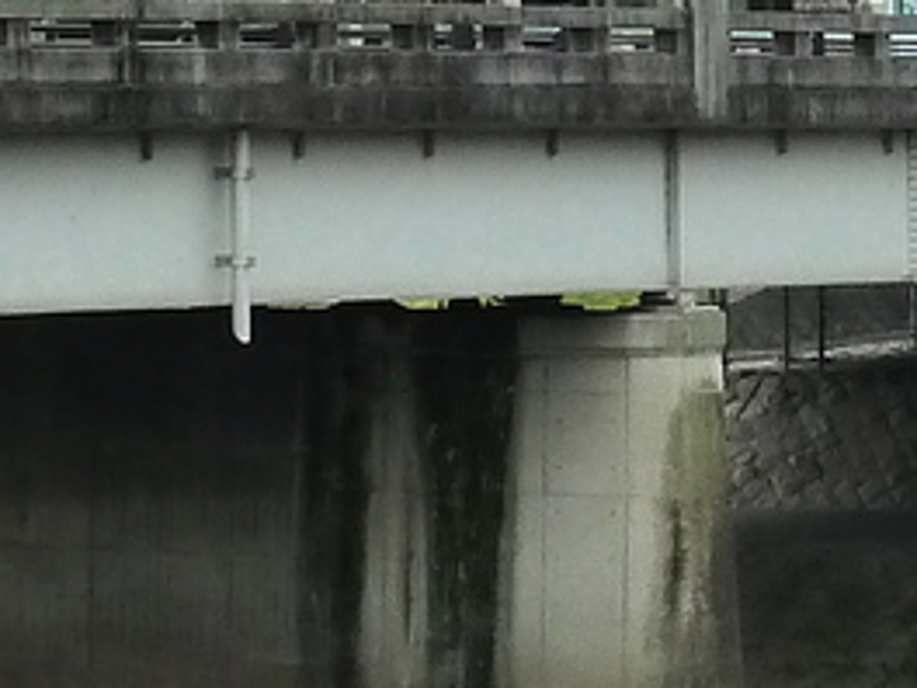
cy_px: 132
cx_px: 1320
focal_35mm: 242
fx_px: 6411
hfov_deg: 8.0
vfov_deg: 6.1
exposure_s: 1/320
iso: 200
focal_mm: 6.5
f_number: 4
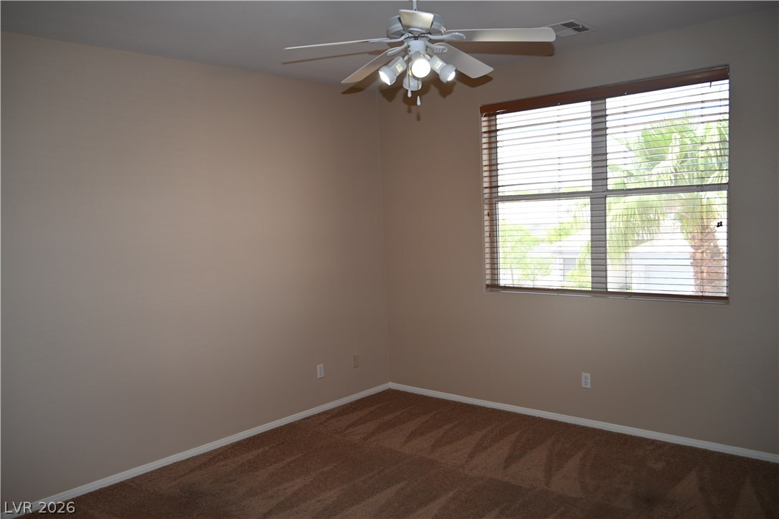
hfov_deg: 61.1
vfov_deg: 43.0
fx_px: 660
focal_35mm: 30
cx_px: 390
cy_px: 260
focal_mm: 30.5
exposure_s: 1/60
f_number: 4
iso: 250
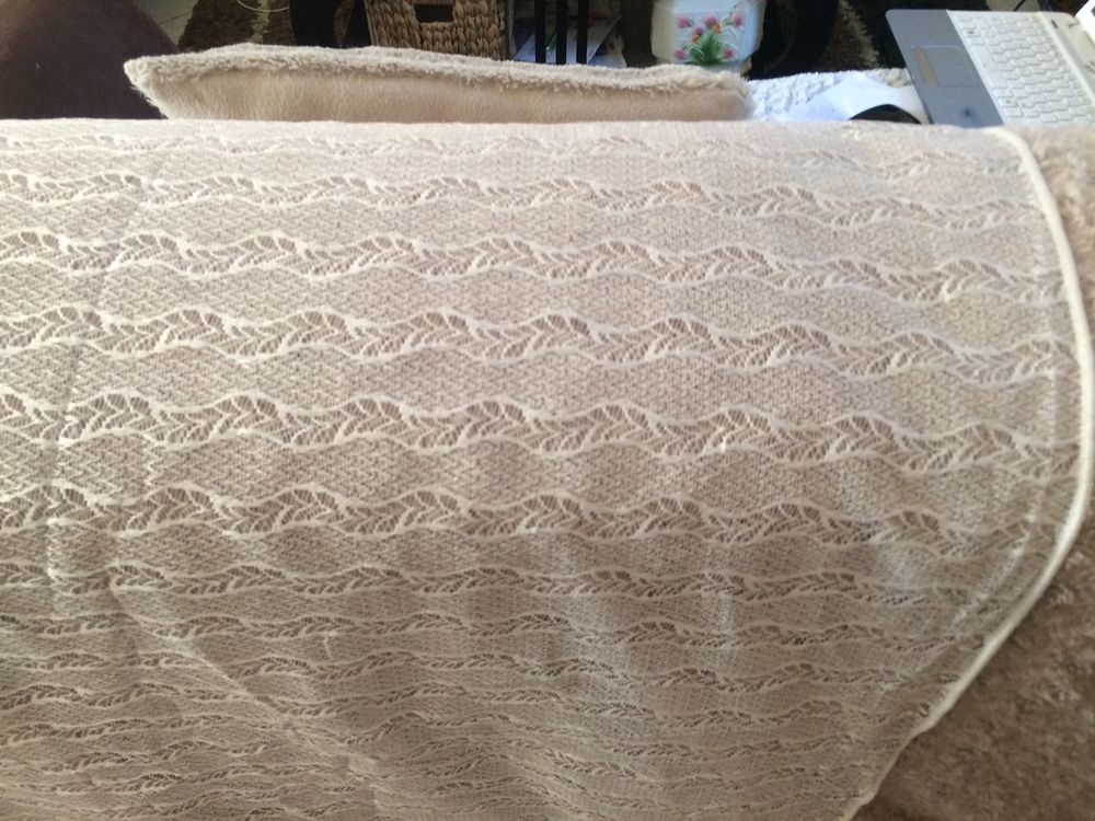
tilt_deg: -50.0
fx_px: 917
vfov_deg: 48.2
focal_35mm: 29
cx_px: 548
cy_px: 410
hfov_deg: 61.7
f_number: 2.2
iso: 50
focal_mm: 4.15
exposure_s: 1/33
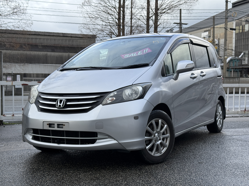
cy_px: 93
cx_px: 124
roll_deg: -0.5
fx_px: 345
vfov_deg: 30.3
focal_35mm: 48
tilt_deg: -1.7
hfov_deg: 39.7
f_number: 1.78
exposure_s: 1/1149
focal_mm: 6.76
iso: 64
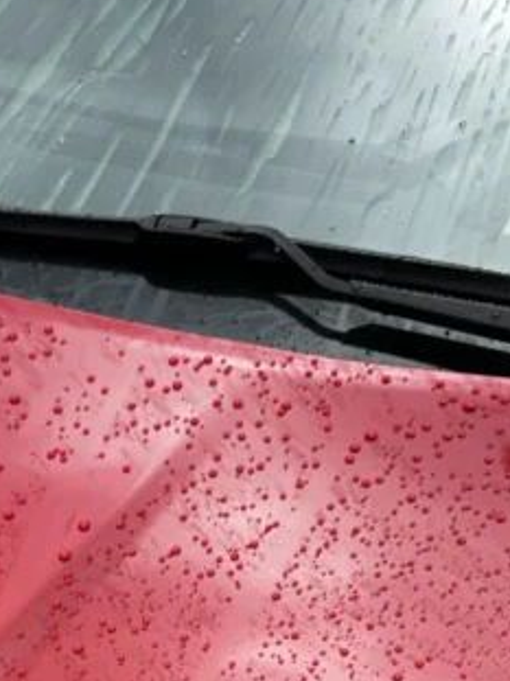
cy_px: 1016
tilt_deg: -41.9
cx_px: -77
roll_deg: +0.8
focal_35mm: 79
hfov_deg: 17.9
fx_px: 1553
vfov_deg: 21.0
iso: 80
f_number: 1.78
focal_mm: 6.86
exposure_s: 1/1131
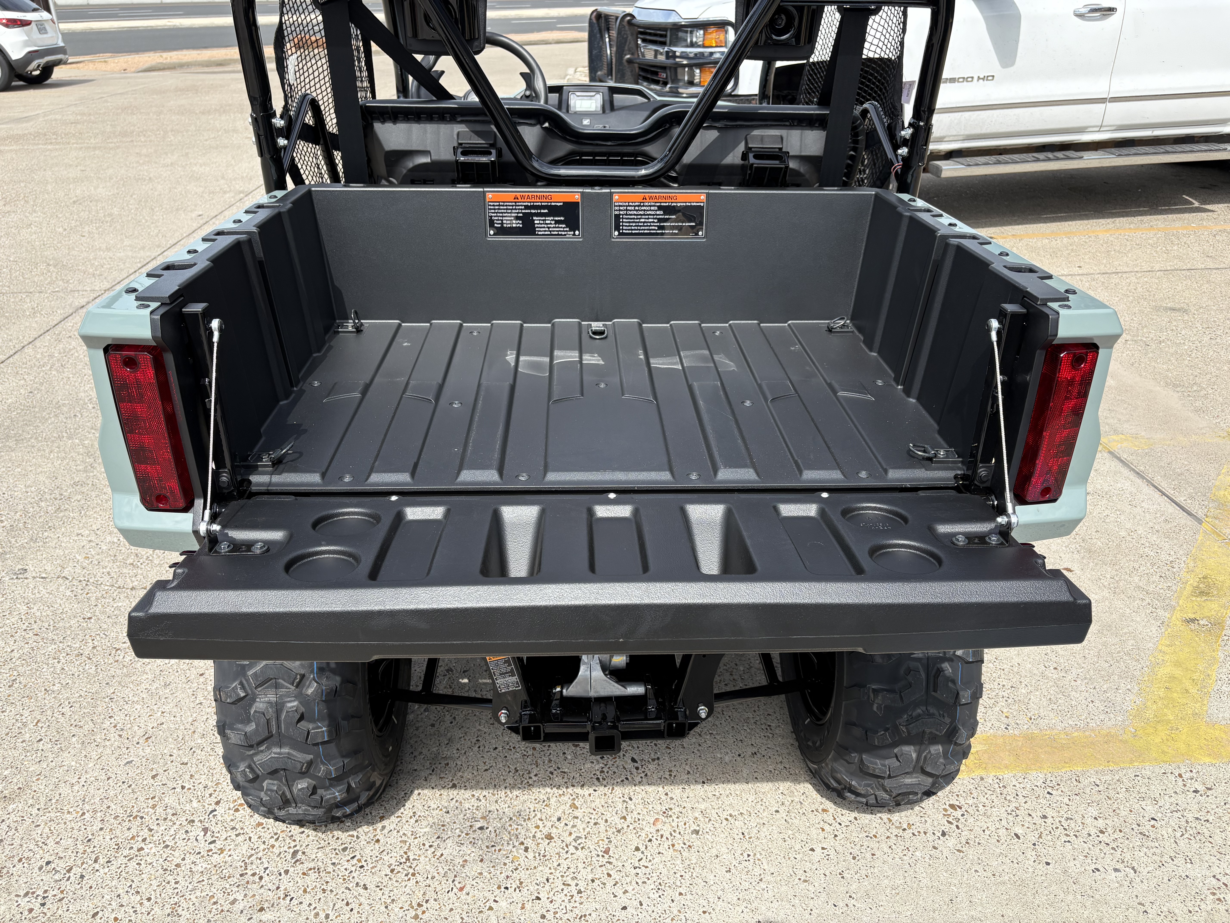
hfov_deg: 67.3
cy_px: 462
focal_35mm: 26
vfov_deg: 53.1
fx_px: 924
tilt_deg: -26.3
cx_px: 615
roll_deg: +0.8
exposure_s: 1/2075
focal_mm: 5.96
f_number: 1.6
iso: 50
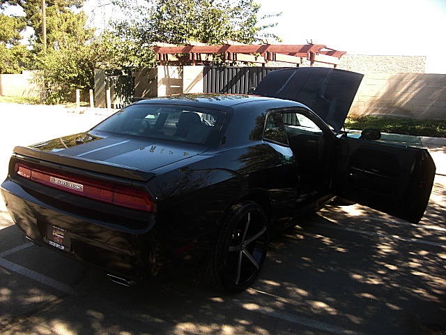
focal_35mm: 36
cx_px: 223
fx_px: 464
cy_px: 168
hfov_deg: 51.4
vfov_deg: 39.7
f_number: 2.8
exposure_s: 1/160
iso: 50
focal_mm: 6.3
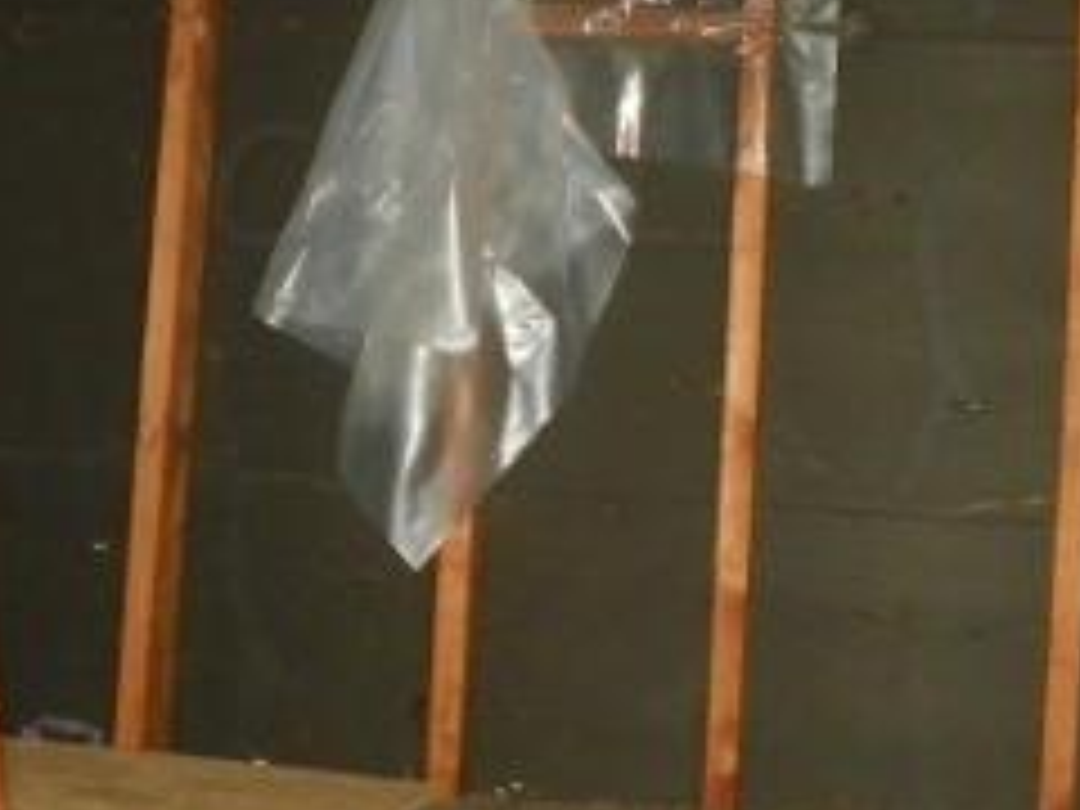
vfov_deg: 18.3
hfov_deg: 24.4
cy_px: 182
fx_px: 2496
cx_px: 490
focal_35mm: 80
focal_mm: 5.3
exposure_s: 1/30
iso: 200
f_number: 2.8
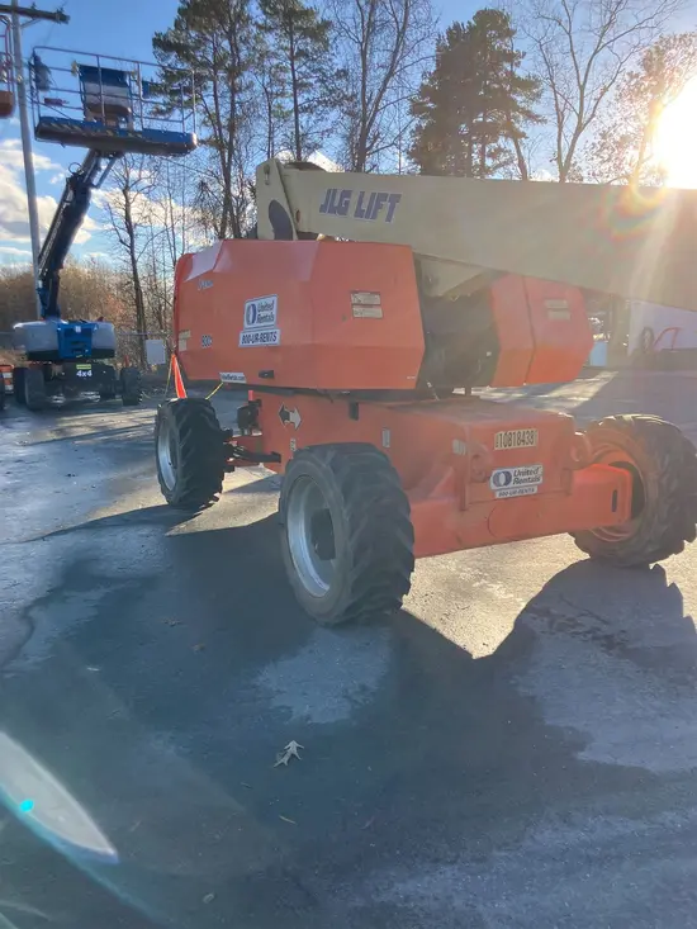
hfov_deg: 49.8
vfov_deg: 63.4
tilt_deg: -10.6
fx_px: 751
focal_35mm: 28
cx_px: 348
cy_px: 464
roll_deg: +0.6
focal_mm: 3.99
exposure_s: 1/694
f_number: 1.8
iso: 32
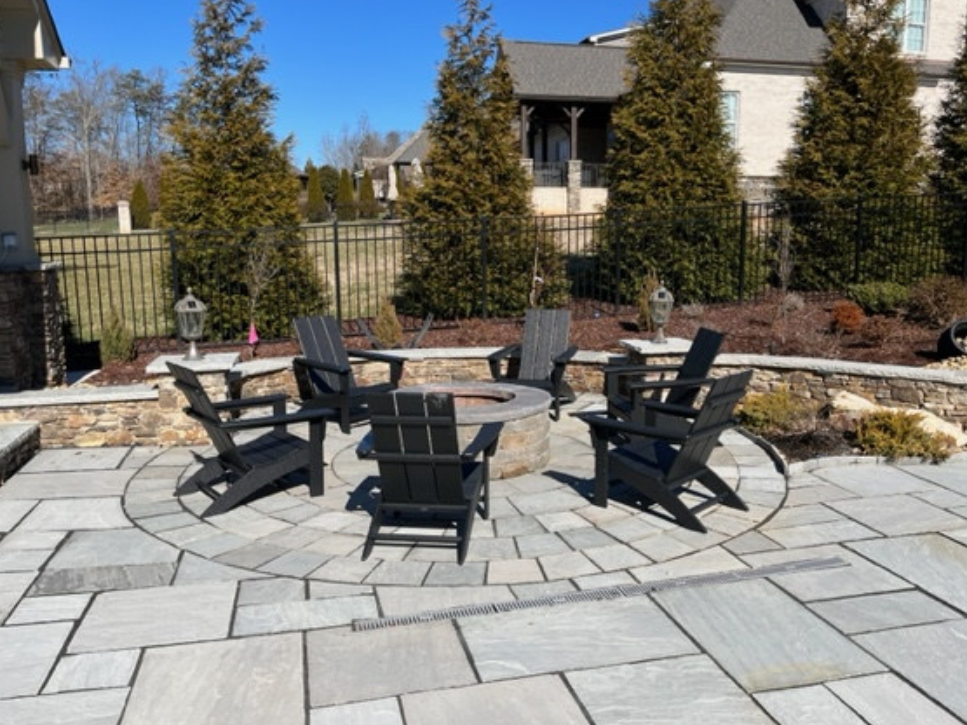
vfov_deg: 46.8
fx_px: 838
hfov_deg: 59.8
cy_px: 366
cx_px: 535
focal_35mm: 30
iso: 50
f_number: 1.6
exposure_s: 1/3623
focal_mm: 5.1
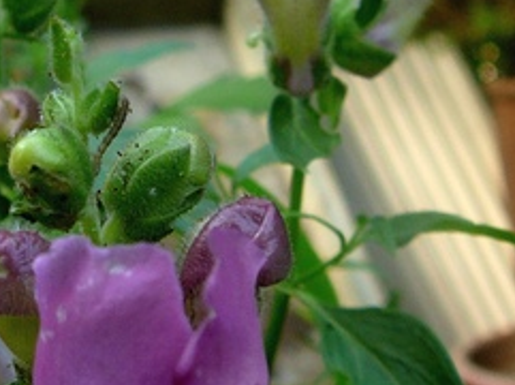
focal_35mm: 64
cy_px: 297
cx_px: 118
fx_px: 951
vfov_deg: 22.6
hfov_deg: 29.7
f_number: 2.8
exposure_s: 1/100
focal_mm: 5.2
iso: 80
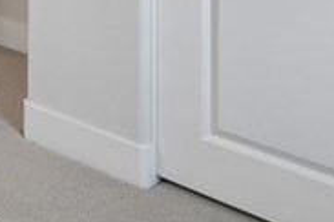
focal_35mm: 84
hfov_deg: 18.6
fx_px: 779
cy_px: -246
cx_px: -274
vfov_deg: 13.5
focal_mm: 15
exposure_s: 1/25
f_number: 8
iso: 400
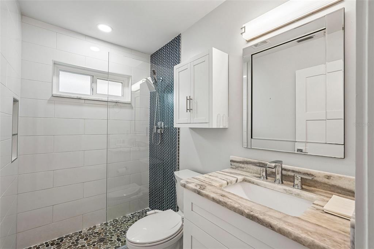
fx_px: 171
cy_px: 124
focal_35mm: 16
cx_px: 187
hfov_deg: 95.0
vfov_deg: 72.0
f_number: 8
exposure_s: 1/40
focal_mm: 16.5
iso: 400
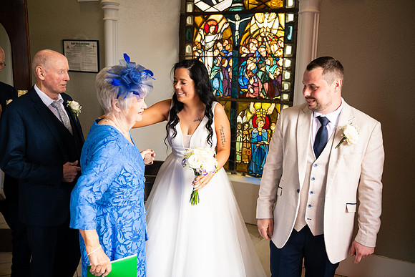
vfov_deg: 37.9
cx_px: 208
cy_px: 138
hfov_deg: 54.4
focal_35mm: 35
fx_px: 404
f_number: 3.5
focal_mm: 35
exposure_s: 1/160
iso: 640
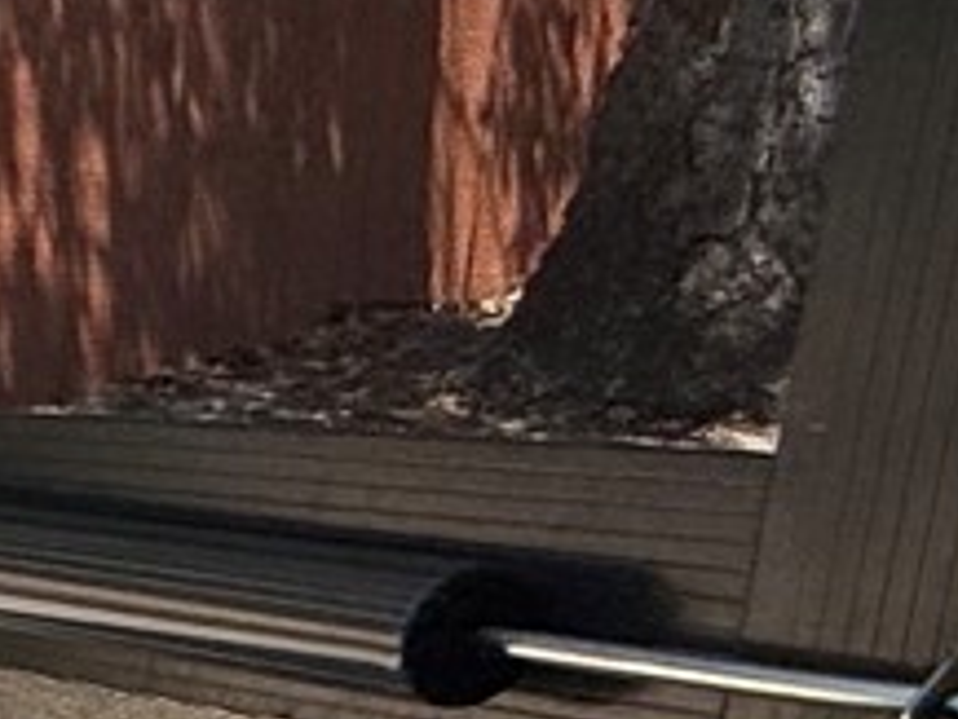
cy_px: 970
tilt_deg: -12.2
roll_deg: +0.7
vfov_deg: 13.8
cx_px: -1748
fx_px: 2852
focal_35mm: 103
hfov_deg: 12.0
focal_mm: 2.22
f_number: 2.2
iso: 50
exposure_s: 1/2165
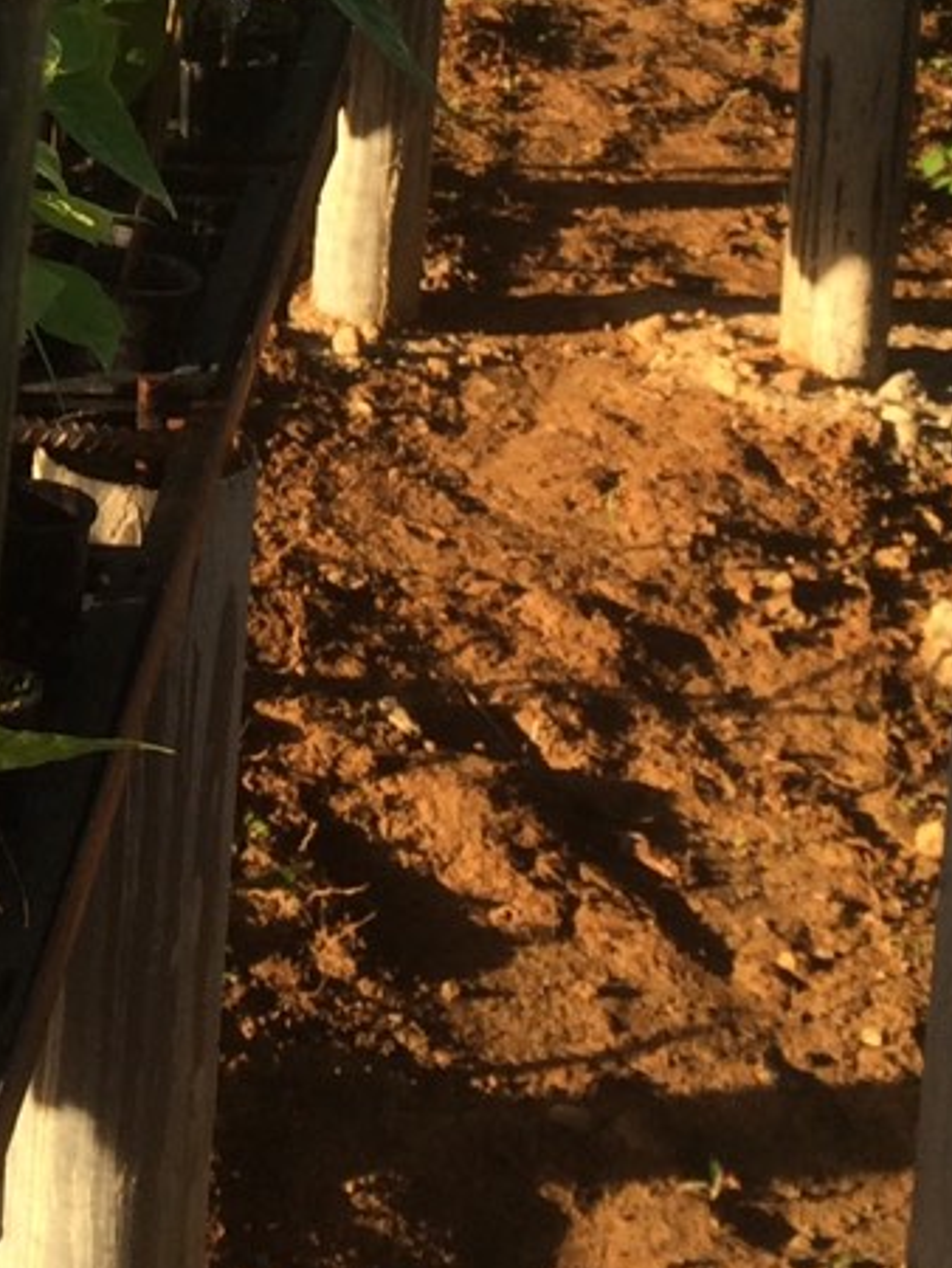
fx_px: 3773
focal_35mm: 103
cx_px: -361
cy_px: -200
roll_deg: -1.3
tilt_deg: -12.3
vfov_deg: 18.2
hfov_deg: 13.7
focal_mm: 4.15
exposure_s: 1/302
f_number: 2.2
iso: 32
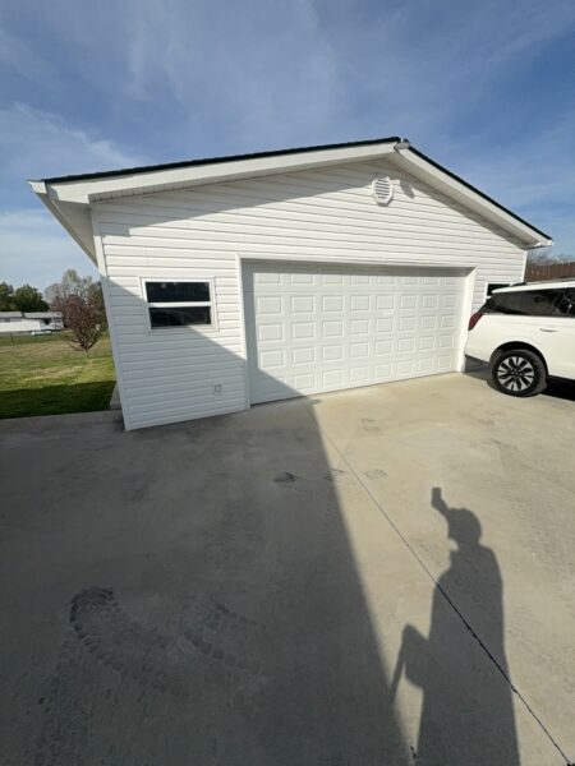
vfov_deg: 102.1
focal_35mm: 14
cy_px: 383
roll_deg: +1.8
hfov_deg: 85.7
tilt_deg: -11.1
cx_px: 288
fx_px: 310
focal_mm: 2.22
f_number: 2.2
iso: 16
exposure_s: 1/1565
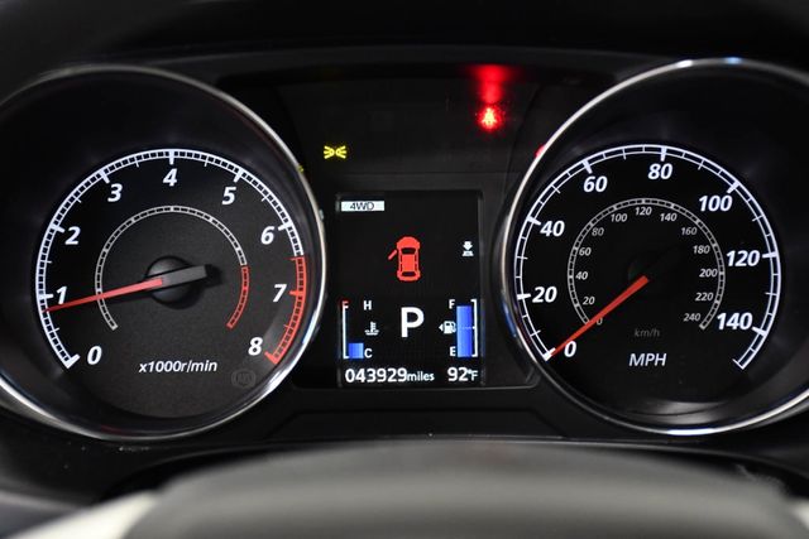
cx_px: 404
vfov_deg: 17.5
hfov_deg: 26.0
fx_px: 1753
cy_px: 270
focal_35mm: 78
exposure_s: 1/80
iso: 2500
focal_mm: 52
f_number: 4.8
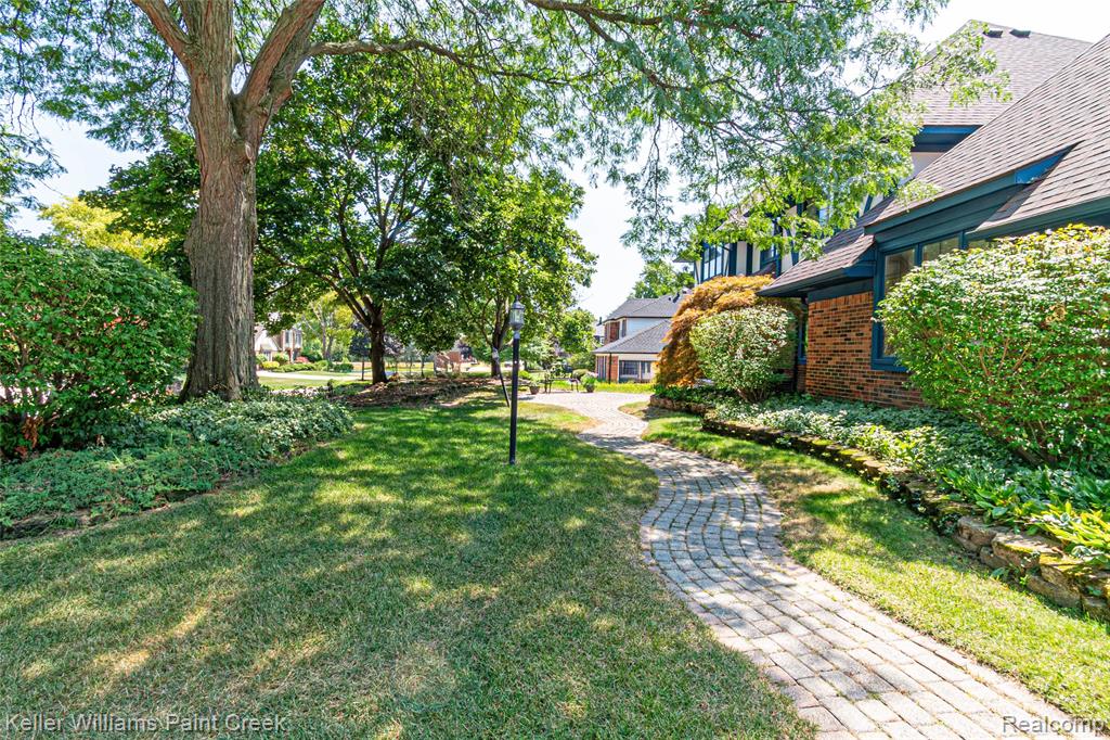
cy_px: 370
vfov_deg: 77.3
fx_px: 462
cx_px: 555
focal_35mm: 15
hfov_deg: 100.4
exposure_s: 1/100
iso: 200
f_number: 14
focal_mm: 10
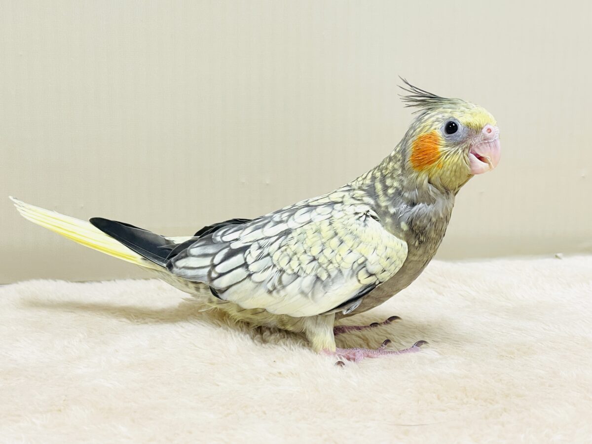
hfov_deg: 36.8
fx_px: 889
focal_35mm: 52
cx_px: 296
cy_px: 222
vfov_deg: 28.0
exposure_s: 1/99
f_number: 2
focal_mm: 6
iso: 100
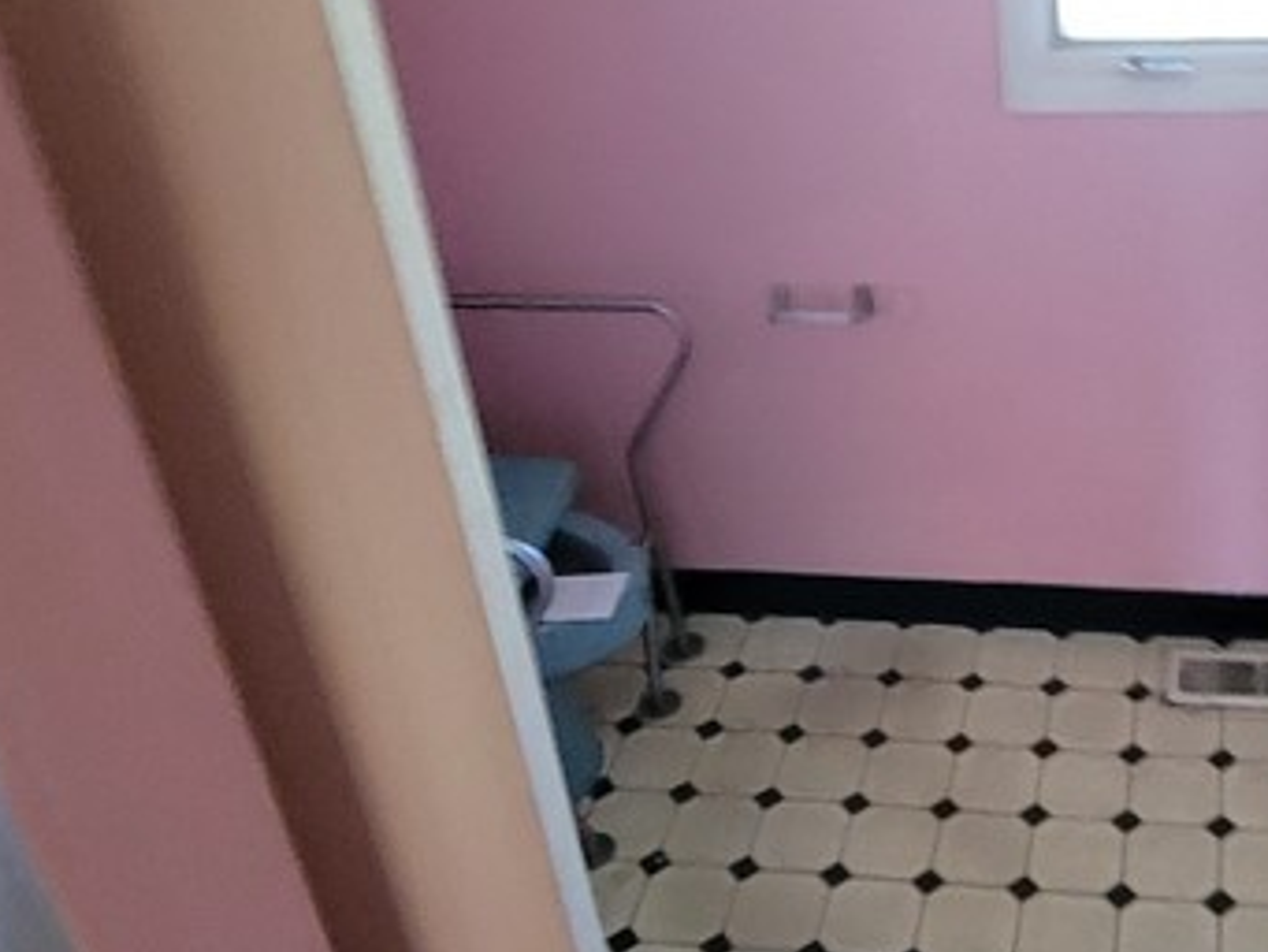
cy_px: 309
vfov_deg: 36.4
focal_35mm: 39
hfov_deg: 46.0
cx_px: 963
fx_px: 1429
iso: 400
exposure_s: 1/30
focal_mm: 2.2
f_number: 2.2
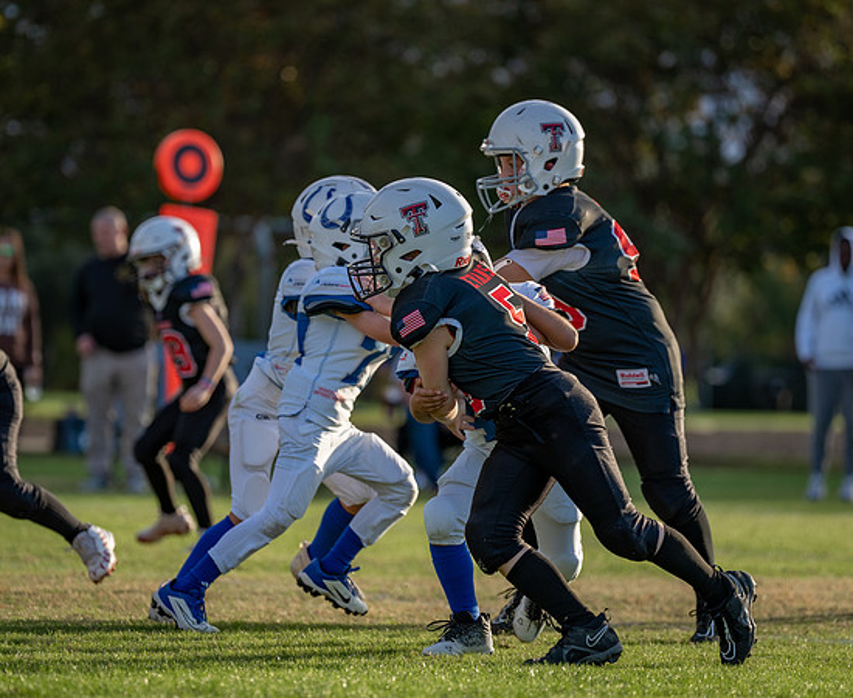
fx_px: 6001
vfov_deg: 6.7
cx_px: 397
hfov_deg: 8.1
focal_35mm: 236
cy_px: 340
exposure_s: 1/1250
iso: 160
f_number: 2.8
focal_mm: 163
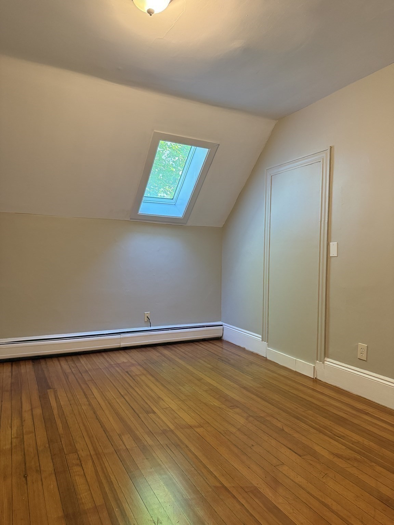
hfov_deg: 56.8
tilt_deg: -2.5
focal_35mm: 24
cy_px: 262
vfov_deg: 71.6
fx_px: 364
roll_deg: -2.0
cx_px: 197
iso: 400
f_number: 1.78
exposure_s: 1/60
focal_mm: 6.76
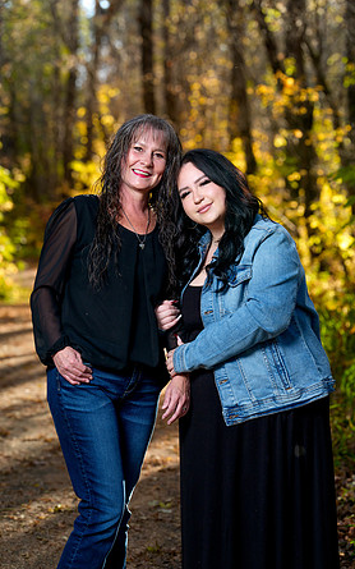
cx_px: 181
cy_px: 286
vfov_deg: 21.0
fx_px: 1533
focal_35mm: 99
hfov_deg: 13.2
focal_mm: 96
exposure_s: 1/160
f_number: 4
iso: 400
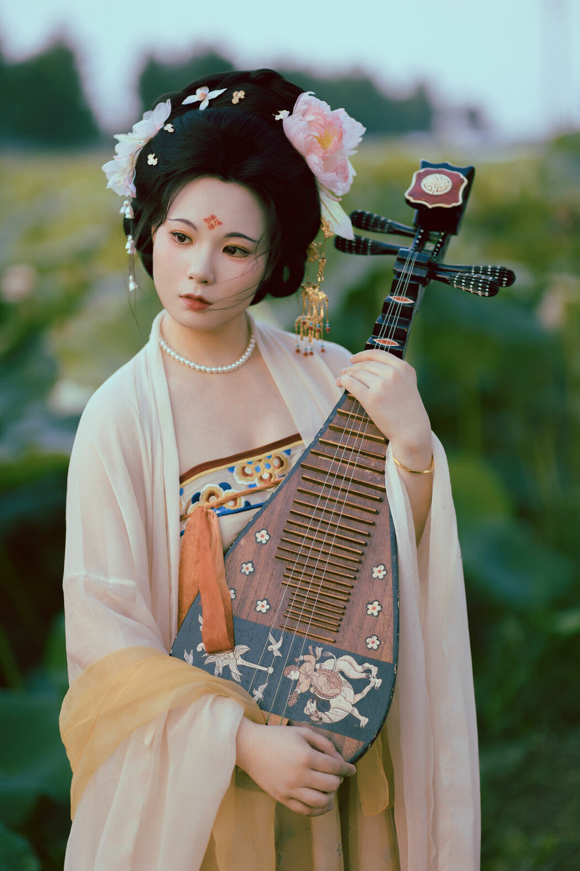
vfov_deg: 23.9
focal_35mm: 85
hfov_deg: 16.1
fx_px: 2054
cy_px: 436
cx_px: 290
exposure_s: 1/400
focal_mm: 85
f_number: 1.6
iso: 200
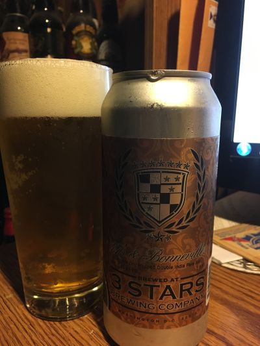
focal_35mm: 29
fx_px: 290
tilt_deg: -10.7
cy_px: 173
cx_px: 130
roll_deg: +0.0
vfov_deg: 61.6
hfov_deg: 48.2
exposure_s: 1/17
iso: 200
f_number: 2.2
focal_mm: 4.15
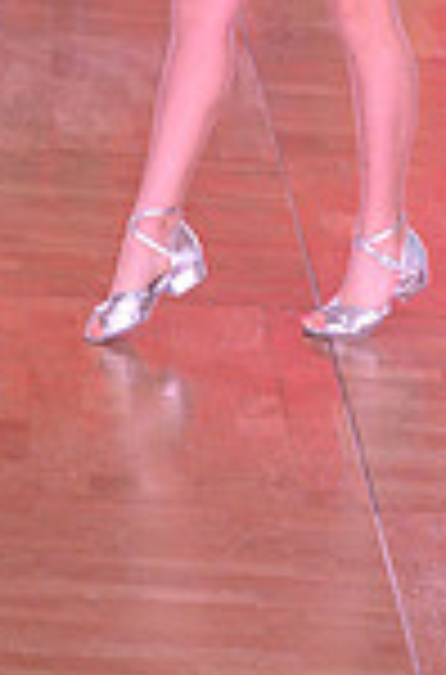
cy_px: -261
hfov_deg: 3.9
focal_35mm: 349
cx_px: 7
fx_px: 6530
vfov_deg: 5.9
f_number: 6.3
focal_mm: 90
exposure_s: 1/250
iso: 2000
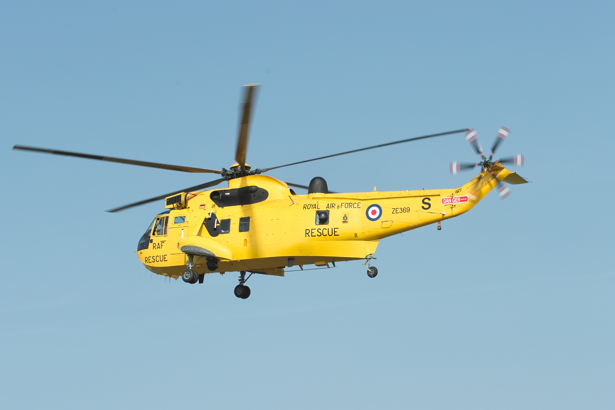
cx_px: 308
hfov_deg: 17.2
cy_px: 205
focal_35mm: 119
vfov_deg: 11.5
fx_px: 2033
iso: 100
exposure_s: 1/500
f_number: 7.1
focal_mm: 70
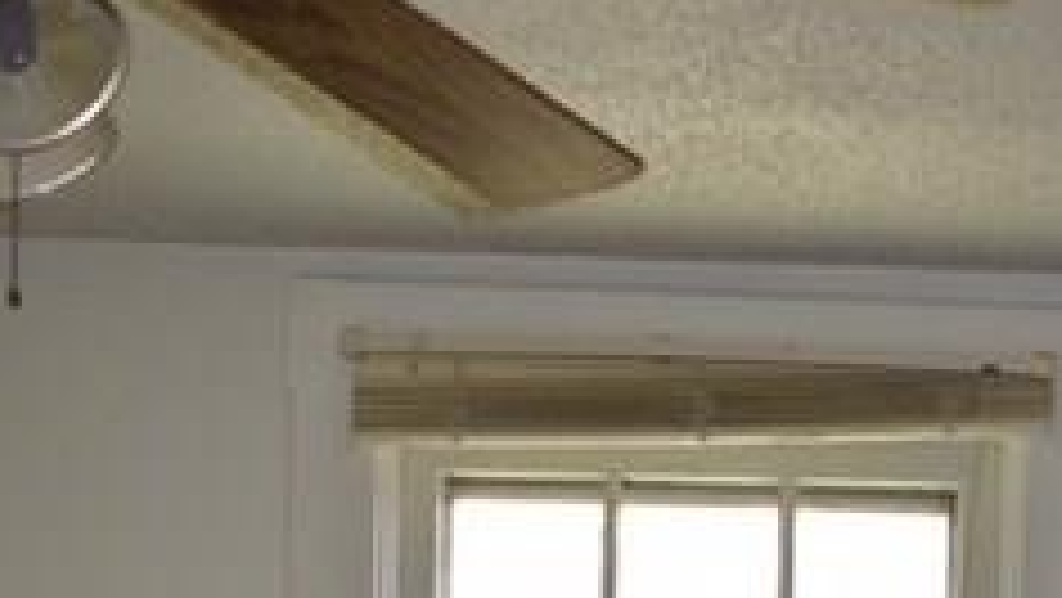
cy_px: 1214
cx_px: 842
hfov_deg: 19.9
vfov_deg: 10.4
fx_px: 2998
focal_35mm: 106
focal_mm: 25
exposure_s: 1/200
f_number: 5
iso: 560
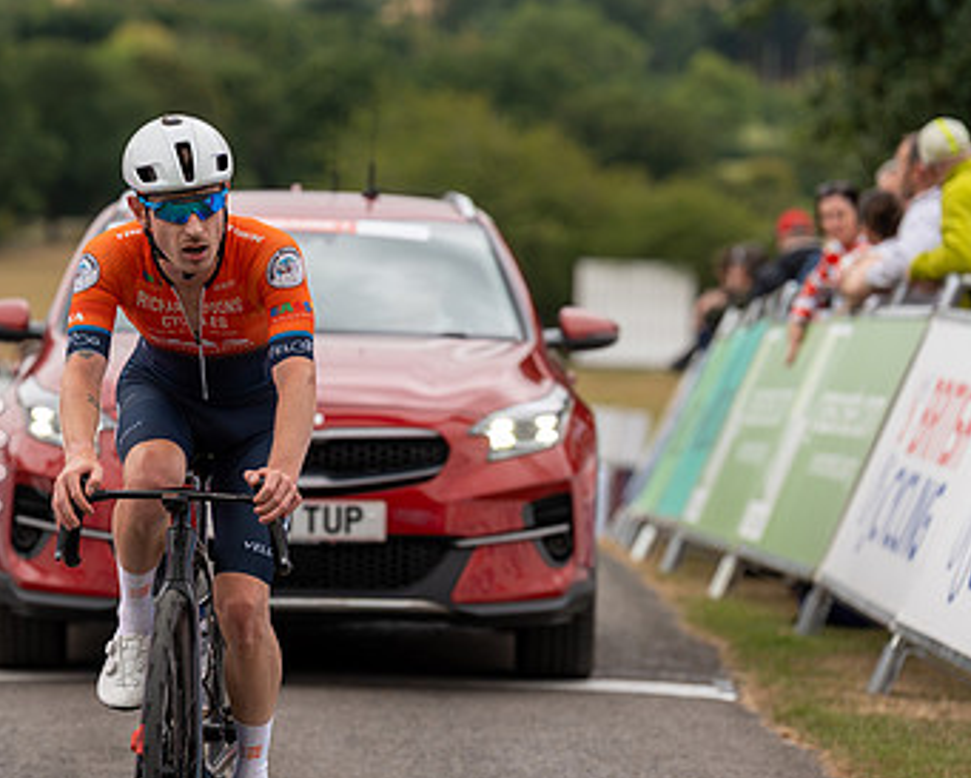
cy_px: 298
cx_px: 182
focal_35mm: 236
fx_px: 6784
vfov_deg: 6.6
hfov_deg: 8.2
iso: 640
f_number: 3.5
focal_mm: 148
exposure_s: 1/1000
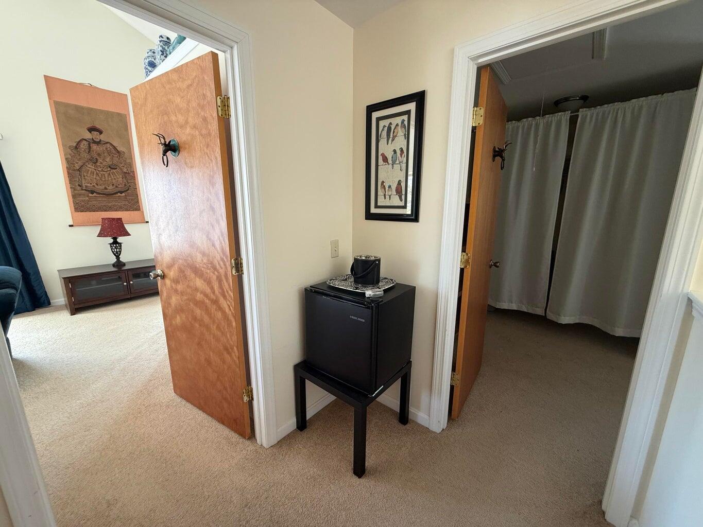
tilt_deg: -12.1
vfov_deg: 85.7
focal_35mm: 14
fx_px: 284
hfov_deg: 102.1
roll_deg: -0.4
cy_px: 264
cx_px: 352
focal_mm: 2.22
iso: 160
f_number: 2.2
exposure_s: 1/60
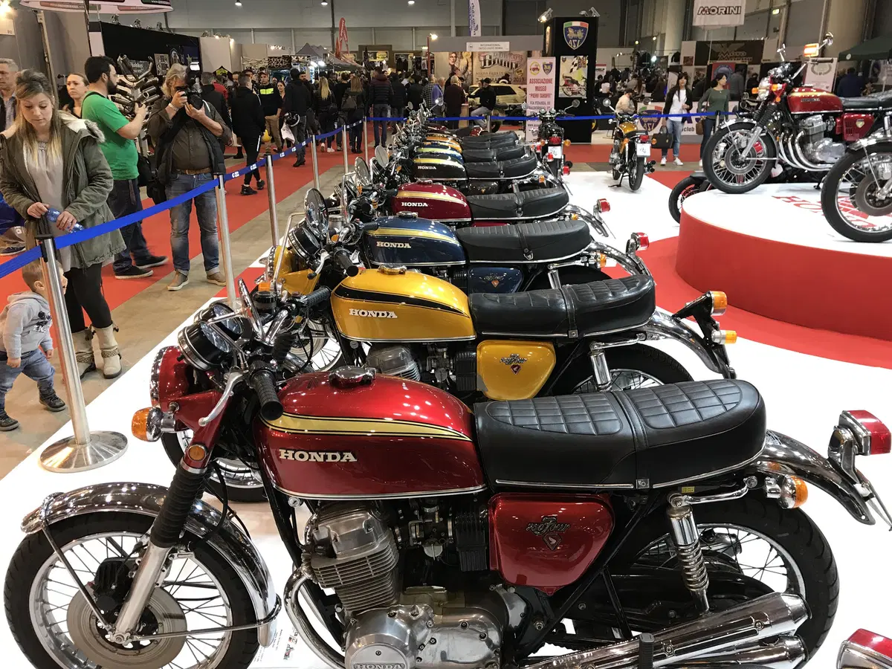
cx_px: 446
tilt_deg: -18.4
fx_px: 722
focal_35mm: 28
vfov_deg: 49.7
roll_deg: +0.7
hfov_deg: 63.4
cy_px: 334
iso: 40
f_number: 1.8
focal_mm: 3.99
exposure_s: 1/20
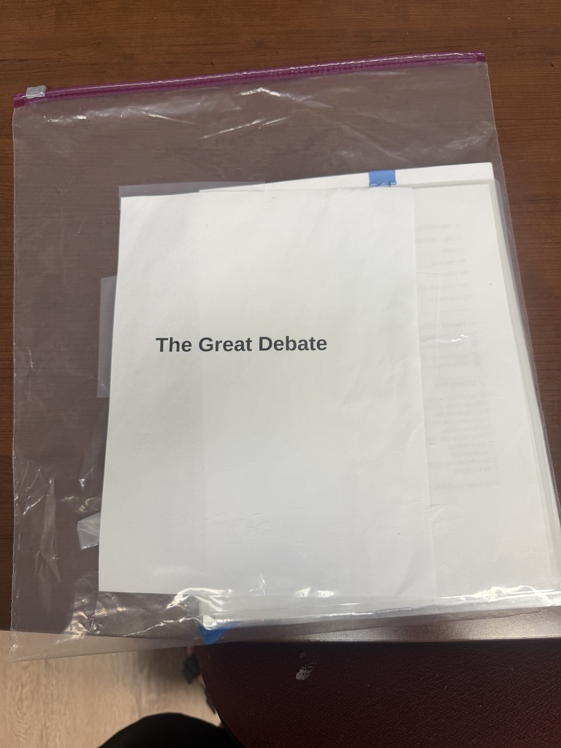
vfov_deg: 71.6
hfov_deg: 56.8
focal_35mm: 24
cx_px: 280
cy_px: 374
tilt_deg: -81.1
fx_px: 519
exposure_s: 1/60
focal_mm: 6.76
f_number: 1.78
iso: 100
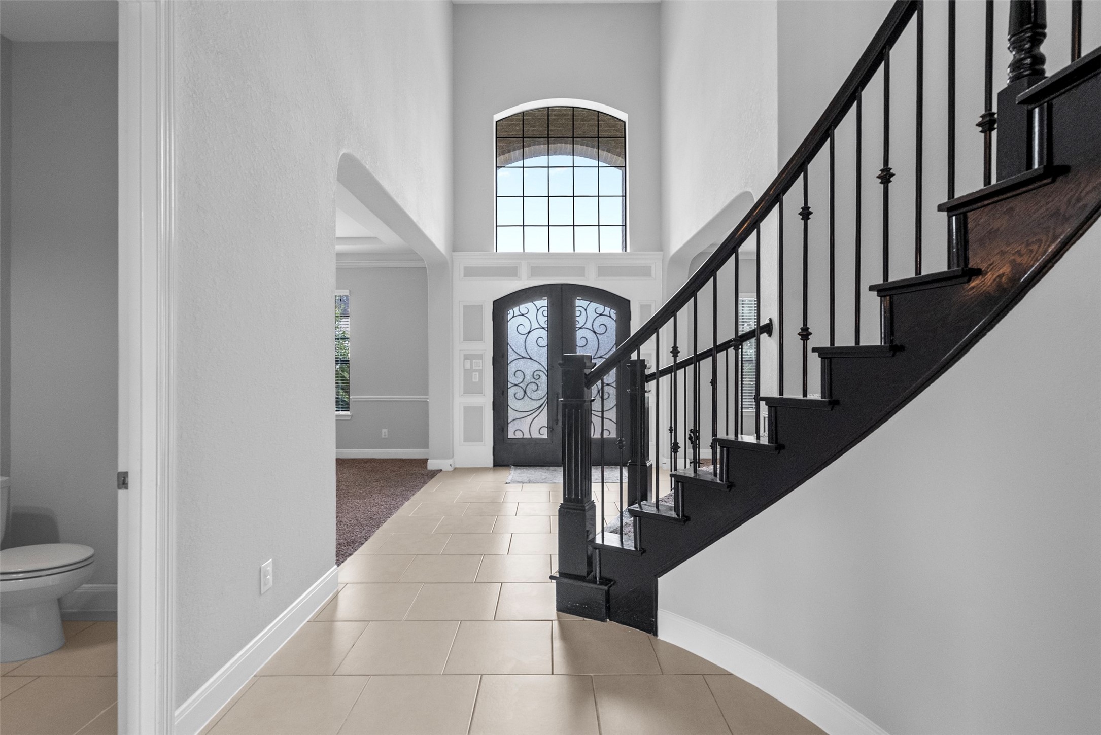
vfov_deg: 73.8
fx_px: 490
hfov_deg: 96.7
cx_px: 550
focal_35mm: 16
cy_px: 368
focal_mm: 16
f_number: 9
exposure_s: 1/80
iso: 3200
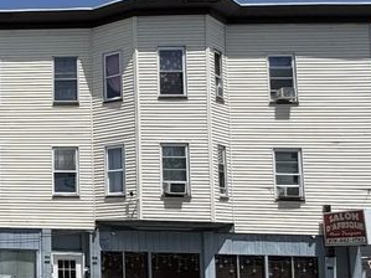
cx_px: -159
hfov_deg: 28.7
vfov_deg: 29.7
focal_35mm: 48
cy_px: 215
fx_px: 514
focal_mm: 2.22
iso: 20
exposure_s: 1/1068
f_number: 2.2
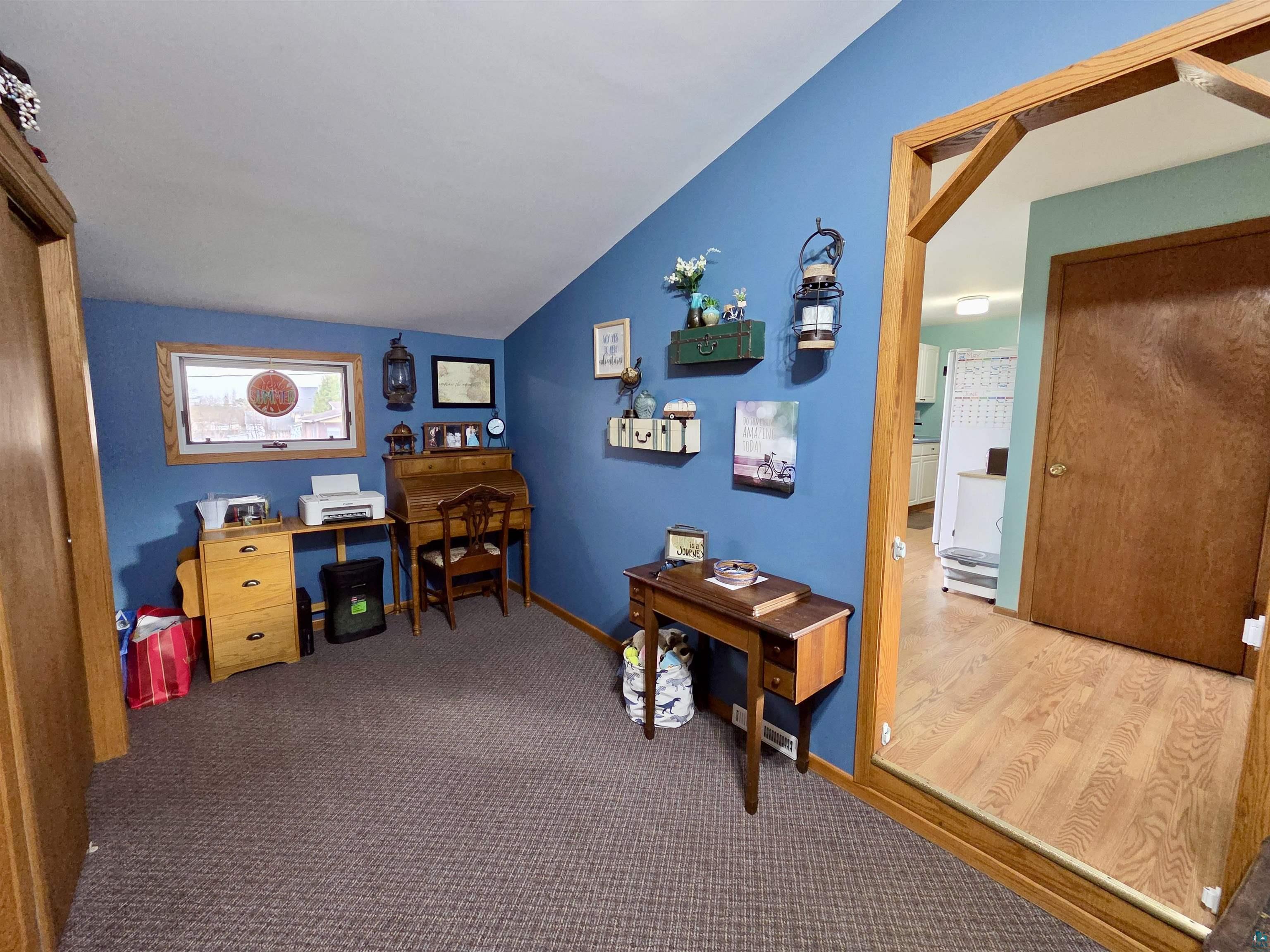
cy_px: 476
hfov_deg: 106.2
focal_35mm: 13
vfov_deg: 89.9
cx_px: 635
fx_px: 477
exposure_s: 1/60
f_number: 2.2
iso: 1250
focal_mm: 2.2
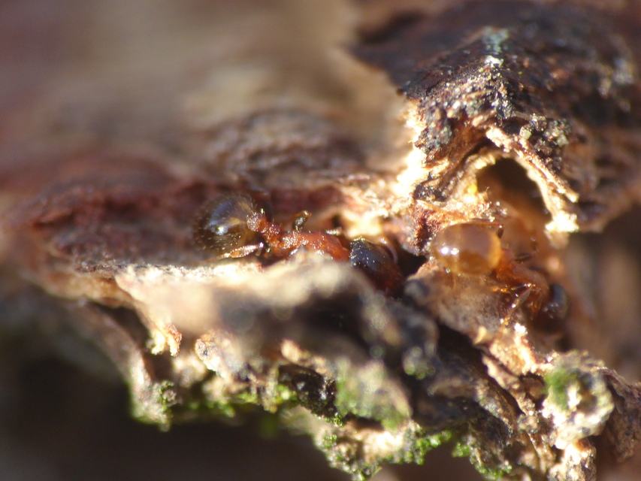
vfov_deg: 2.1
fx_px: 13334
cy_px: 240
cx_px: 320
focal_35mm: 720
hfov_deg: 2.8
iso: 400
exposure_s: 1/125
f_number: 6.4
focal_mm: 129
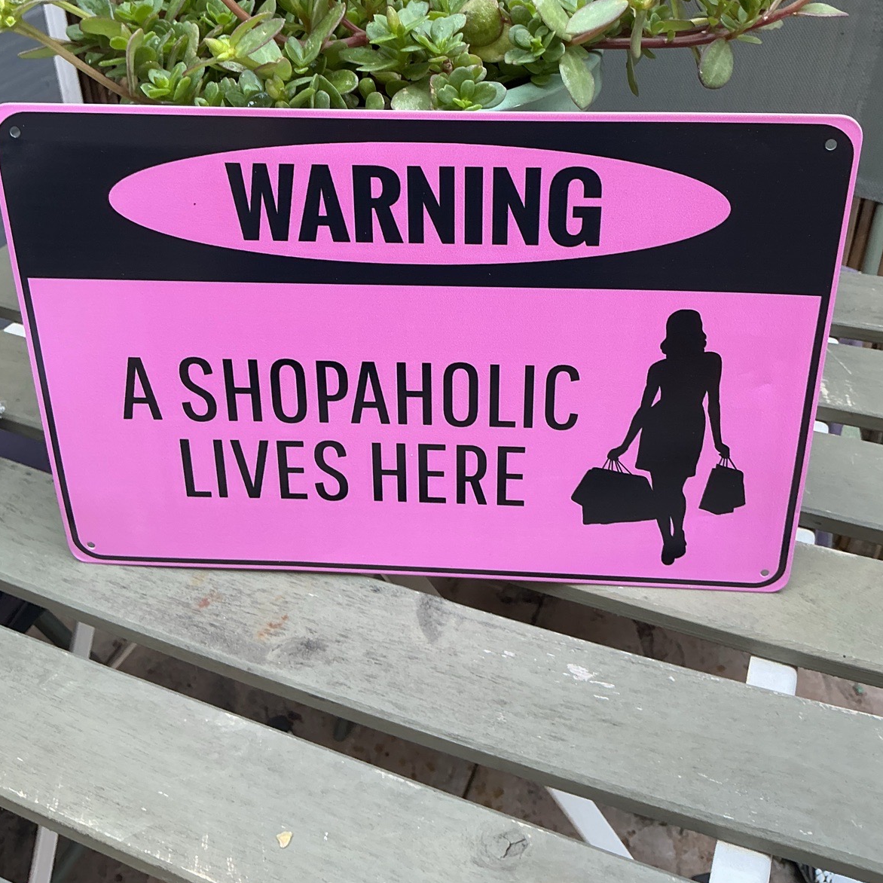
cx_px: 445
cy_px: 288
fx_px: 1010
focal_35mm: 35
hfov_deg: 47.2
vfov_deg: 46.4
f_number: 1.8
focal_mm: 3
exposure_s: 1/60
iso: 50
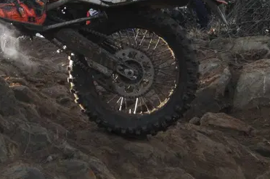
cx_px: 91
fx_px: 978
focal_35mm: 131
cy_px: -39
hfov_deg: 15.7
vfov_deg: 10.3
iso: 800
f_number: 4
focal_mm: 27
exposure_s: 1/3200
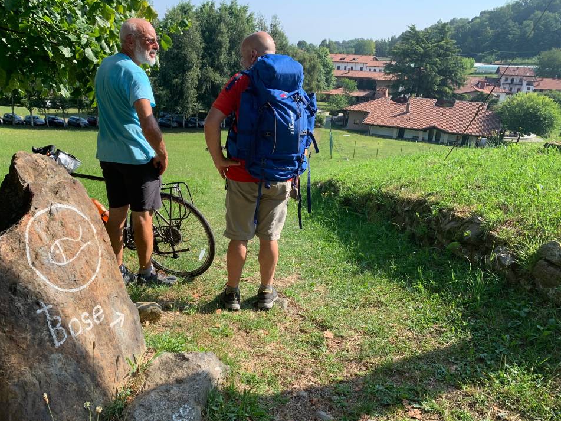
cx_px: 264
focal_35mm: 28
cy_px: 221
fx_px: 454
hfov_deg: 63.4
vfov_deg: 49.7
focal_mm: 4.25
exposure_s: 1/808
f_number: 1.8
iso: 25
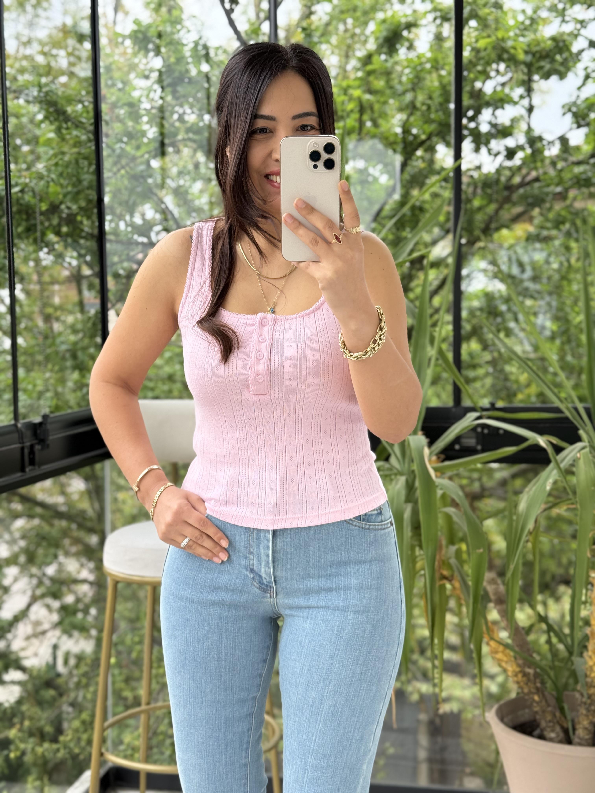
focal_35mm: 48
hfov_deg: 30.3
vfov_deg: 39.7
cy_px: 396
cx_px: 298
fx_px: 1100
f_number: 1.78
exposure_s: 1/359
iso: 80
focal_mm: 6.76
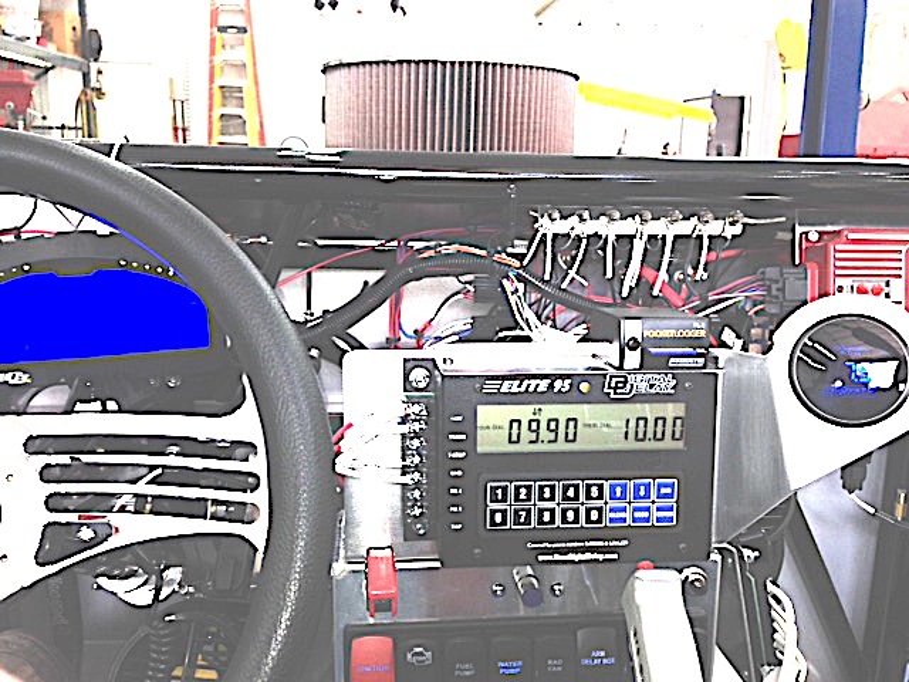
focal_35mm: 33
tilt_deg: -9.5
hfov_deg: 55.4
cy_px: 341
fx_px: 867
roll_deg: -2.0
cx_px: 454
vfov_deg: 42.9
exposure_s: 1/94
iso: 50
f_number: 2.4
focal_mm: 4.12
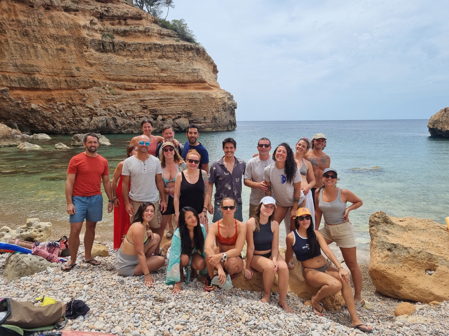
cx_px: 224
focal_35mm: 26
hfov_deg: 67.3
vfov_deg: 53.1
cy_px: 168
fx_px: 337
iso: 50
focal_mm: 5.4
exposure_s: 1/3336
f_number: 1.8
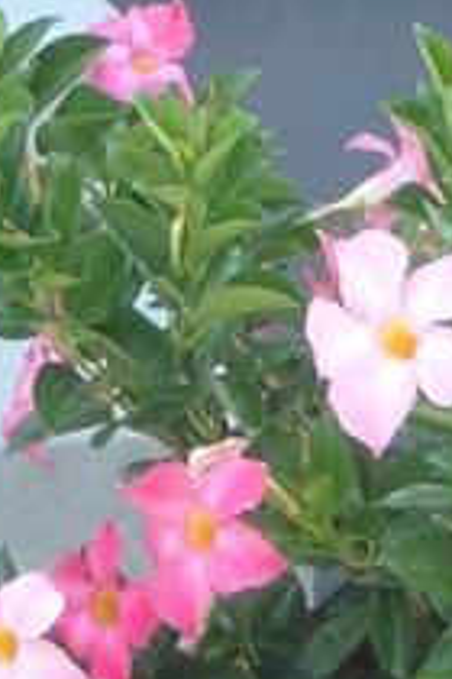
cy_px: -779
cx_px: -662
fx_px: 4030
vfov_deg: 8.9
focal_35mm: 214
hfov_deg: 6.1
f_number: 5
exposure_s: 1/100
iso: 125
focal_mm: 6.4
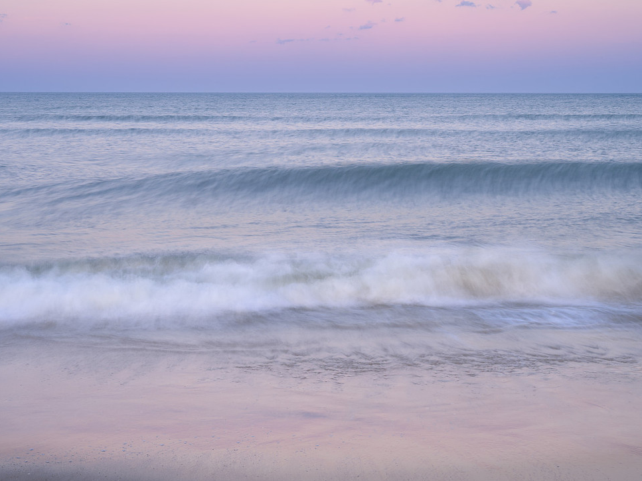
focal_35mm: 58
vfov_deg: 25.2
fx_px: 1076
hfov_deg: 33.2
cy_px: 239
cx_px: 303
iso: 50
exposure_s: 1/1.67
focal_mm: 53
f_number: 14
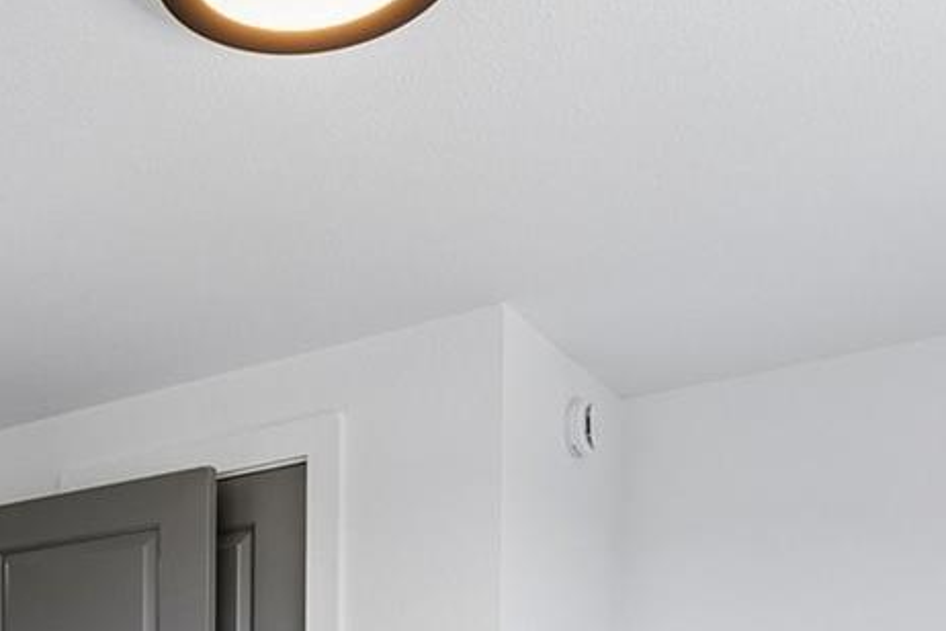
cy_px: 889
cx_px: 96
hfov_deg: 35.9
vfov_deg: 22.3
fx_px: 1366
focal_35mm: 52
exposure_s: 1/30
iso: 320
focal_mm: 15
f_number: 9
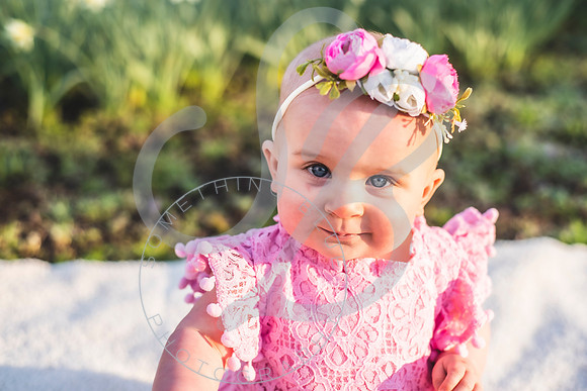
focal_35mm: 50
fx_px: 815
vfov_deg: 27.0
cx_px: 294
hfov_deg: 39.6
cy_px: 196
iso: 100
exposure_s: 1/320
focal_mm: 50
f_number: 2.8
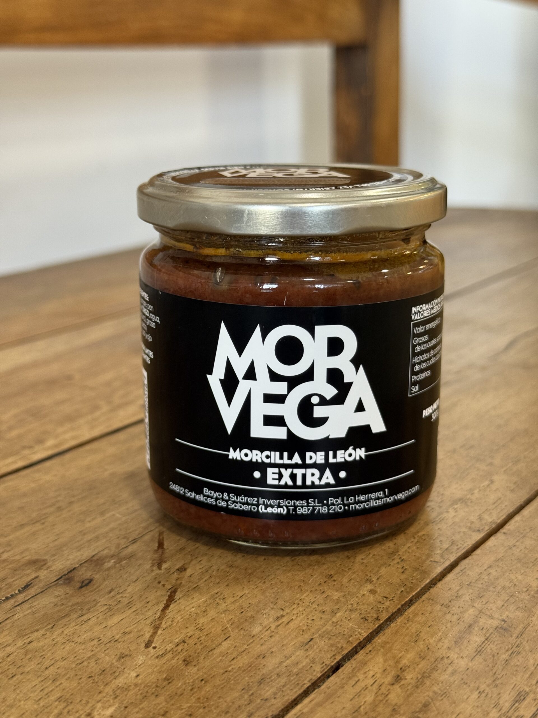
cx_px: 269
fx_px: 995
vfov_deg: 39.7
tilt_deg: -14.0
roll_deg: +2.0
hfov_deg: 30.3
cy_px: 359
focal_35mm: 48
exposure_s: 1/50
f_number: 1.78
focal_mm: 6.76
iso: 80
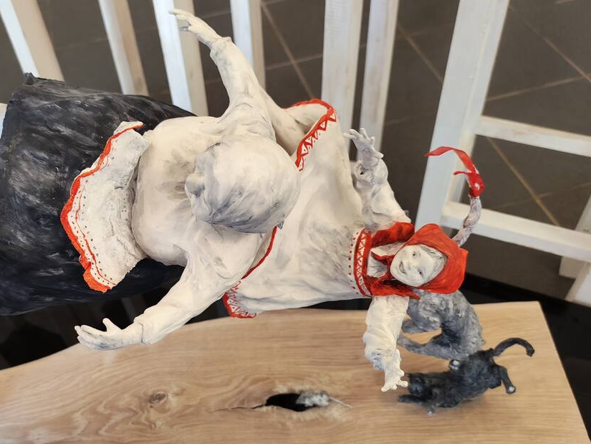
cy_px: 231
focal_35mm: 36
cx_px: 226
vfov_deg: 39.7
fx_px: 615
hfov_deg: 50.9
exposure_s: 1/120
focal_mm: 6.12
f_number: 1.9
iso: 1600
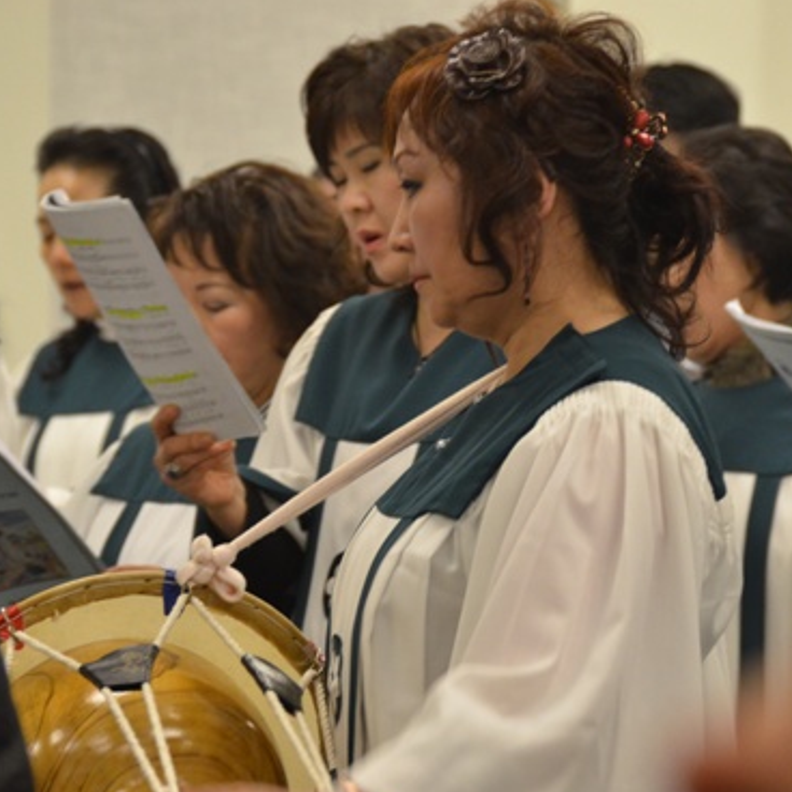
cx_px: 400
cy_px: 448
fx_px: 6420
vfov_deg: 7.1
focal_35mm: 248
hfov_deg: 7.1
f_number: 5.3
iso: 1600
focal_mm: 112
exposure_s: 1/40
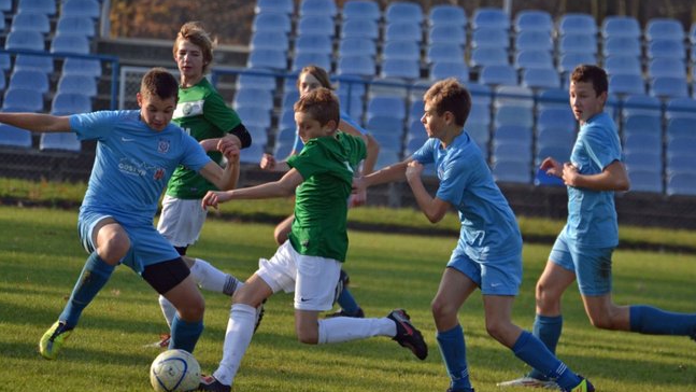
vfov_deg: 3.1
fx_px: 7290
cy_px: 214
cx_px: 349
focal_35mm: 395
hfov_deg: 5.5
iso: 400
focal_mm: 250
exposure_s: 1/1250
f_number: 5.6
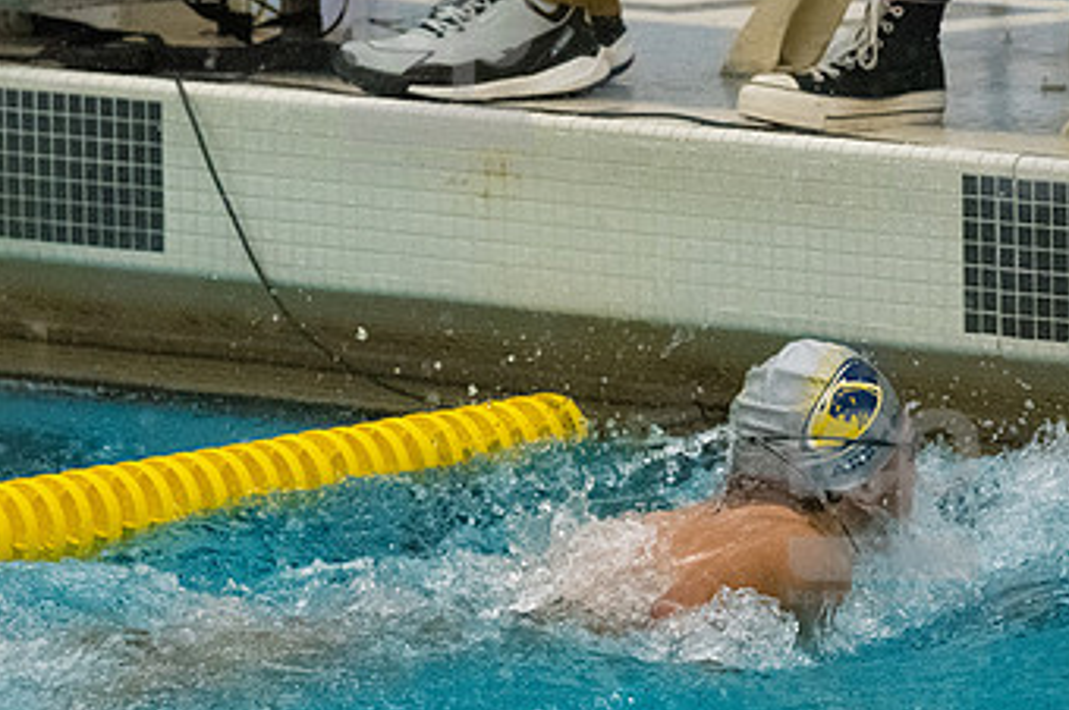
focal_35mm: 461
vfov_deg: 3.0
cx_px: 883
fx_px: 13676
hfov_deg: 4.5
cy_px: 496
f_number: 5
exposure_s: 1/1250
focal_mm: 180
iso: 10000
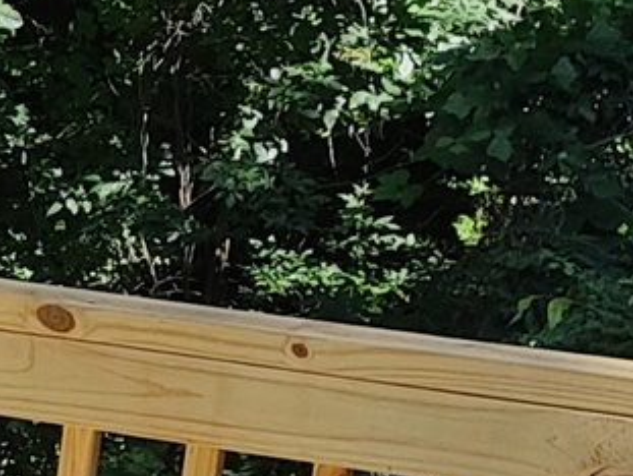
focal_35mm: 185
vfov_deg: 8.0
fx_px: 3387
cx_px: -668
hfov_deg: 9.9
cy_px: 553
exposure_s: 1/731
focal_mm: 4.71
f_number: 1.7
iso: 100
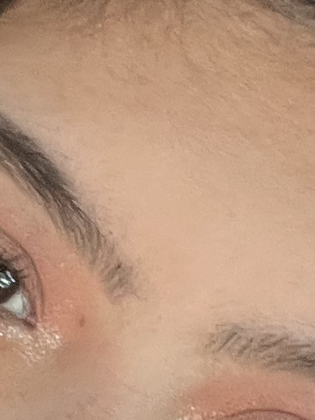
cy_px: 493
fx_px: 2160
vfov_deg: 10.9
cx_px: -26
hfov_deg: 8.3
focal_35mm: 178
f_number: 2.2
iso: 250
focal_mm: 2.71
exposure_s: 1/60
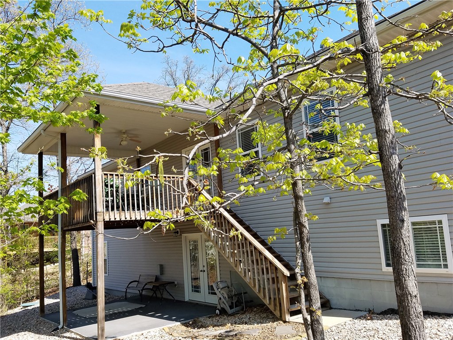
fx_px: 340
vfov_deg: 53.1
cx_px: 226
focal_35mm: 26
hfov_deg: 67.3
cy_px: 170
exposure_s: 1/1288
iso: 50
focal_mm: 4.2
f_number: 1.7
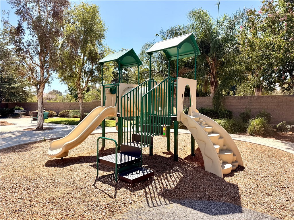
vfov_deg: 56.8
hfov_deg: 71.6
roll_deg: +0.2
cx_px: 147
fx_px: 204
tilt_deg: -3.1
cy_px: 110
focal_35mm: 24
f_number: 1.78
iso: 80
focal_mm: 6.76
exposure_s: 1/3584
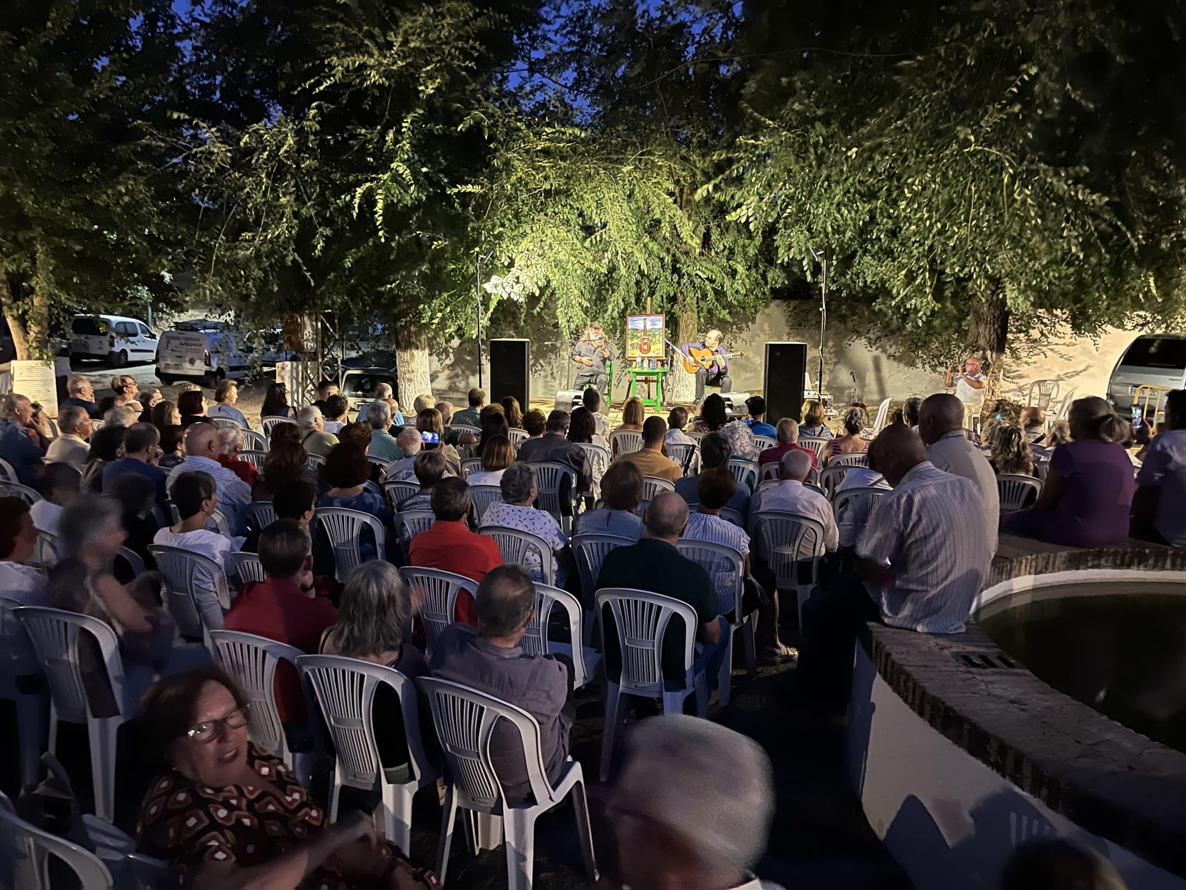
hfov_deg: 67.3
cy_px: 445
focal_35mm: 26
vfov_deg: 53.1
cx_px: 593
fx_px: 891
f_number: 1.6
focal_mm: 5.1
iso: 640
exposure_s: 1/9
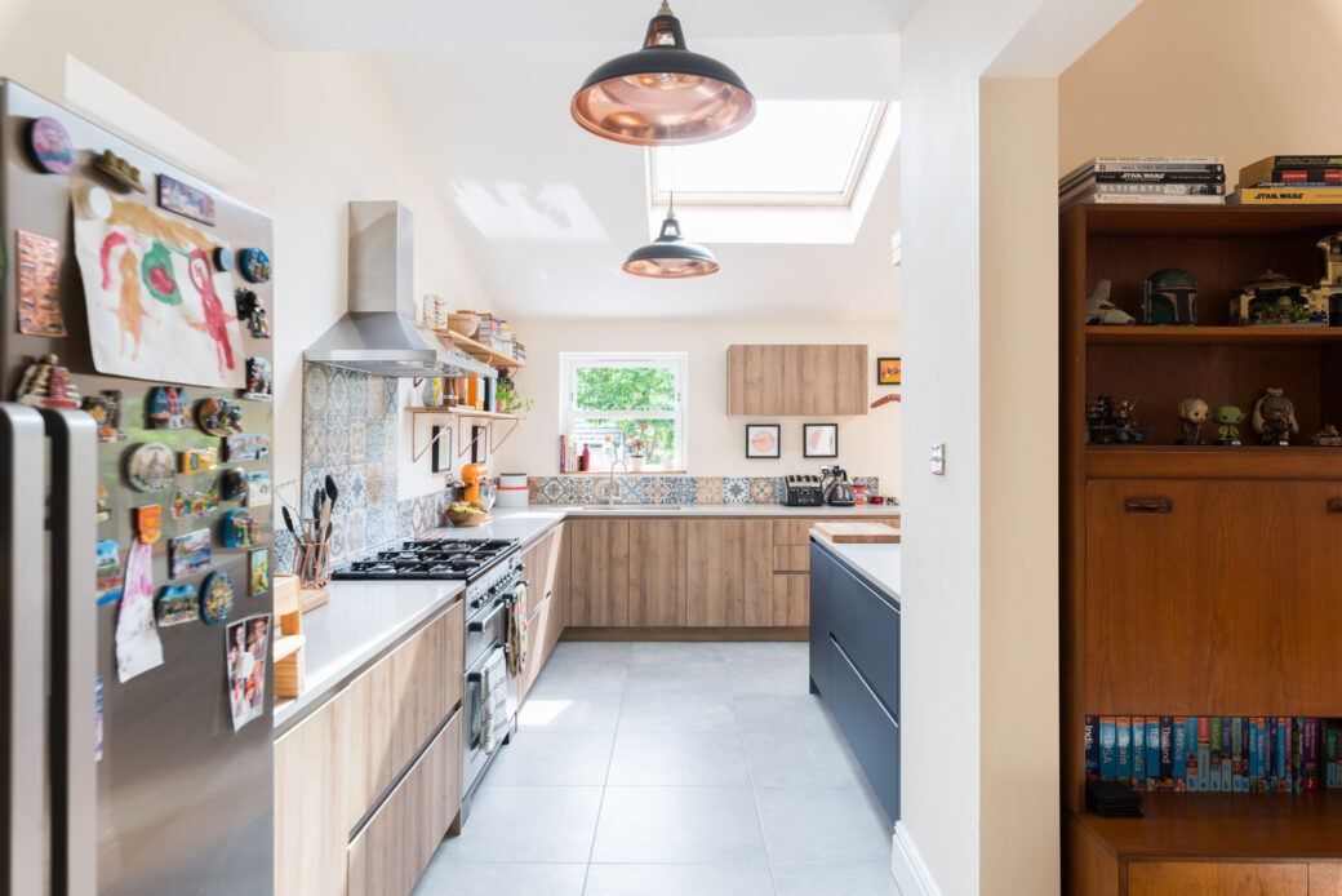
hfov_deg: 81.2
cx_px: 671
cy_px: 448
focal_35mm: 21
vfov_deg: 59.5
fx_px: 783
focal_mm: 21
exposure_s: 1/8
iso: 100
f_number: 8
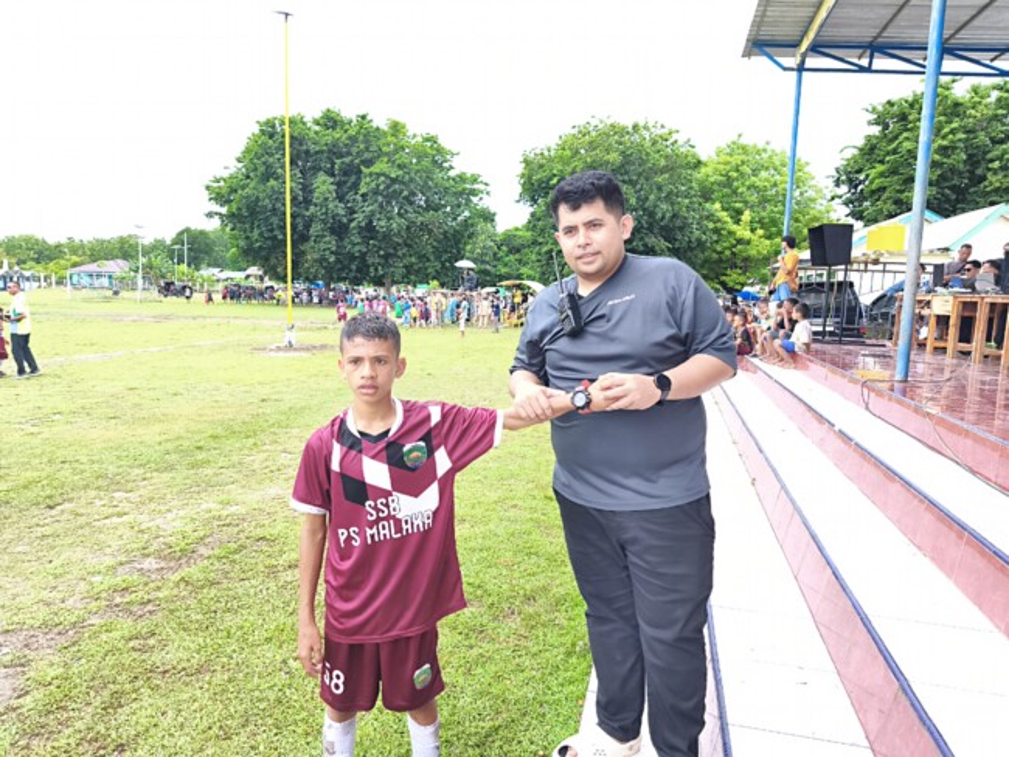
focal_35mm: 23
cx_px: 504
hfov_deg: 73.9
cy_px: 378
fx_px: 671
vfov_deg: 58.9
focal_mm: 6.18
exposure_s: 1/99.9
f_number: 1.65
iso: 100
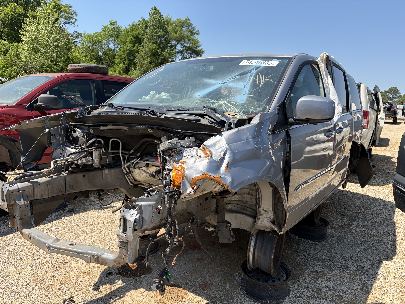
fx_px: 304
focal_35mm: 26
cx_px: 202
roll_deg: -2.9
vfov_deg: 53.1
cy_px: 152
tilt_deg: -7.2
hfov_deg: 67.3
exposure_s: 1/2747
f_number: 1.6
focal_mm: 5.96
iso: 50
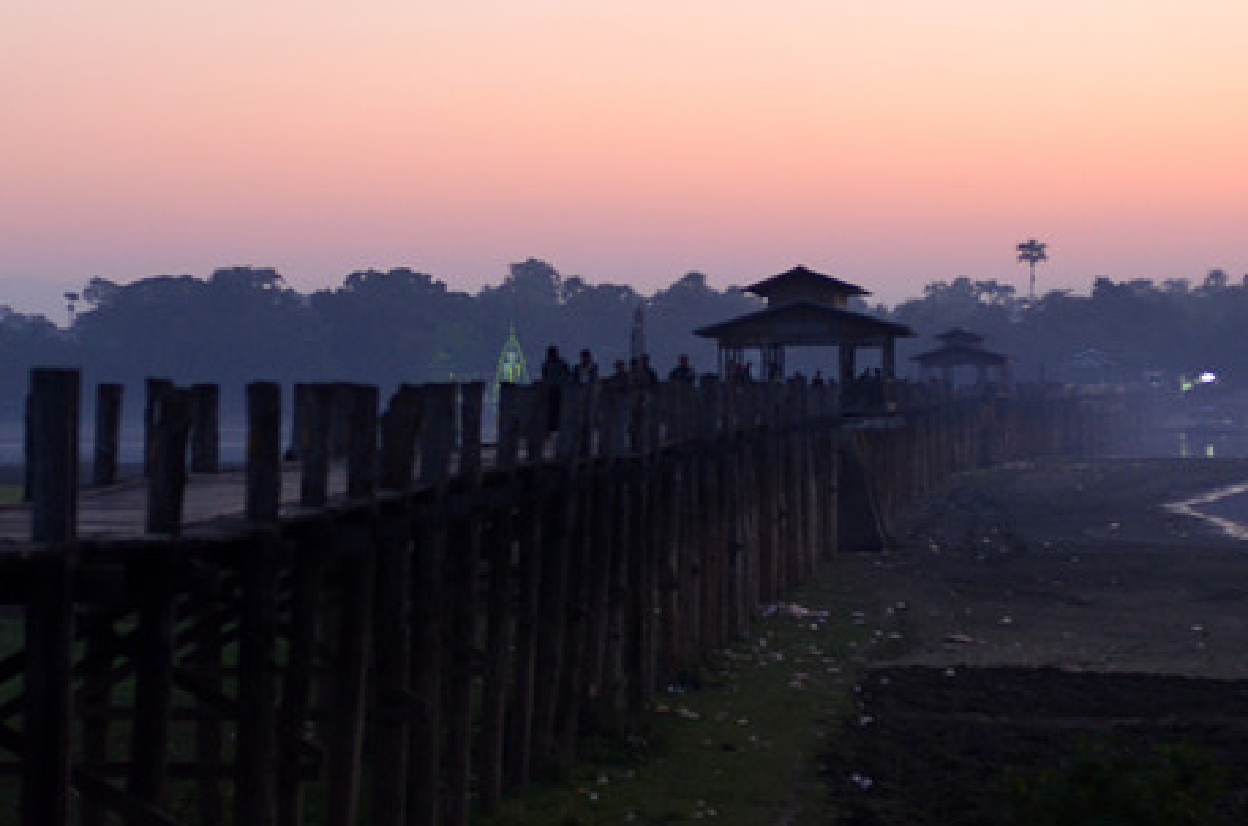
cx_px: 499
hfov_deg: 21.5
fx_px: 3285
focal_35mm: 95
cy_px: 363
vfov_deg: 14.3
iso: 1000
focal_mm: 50
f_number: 2.2
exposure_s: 1/20
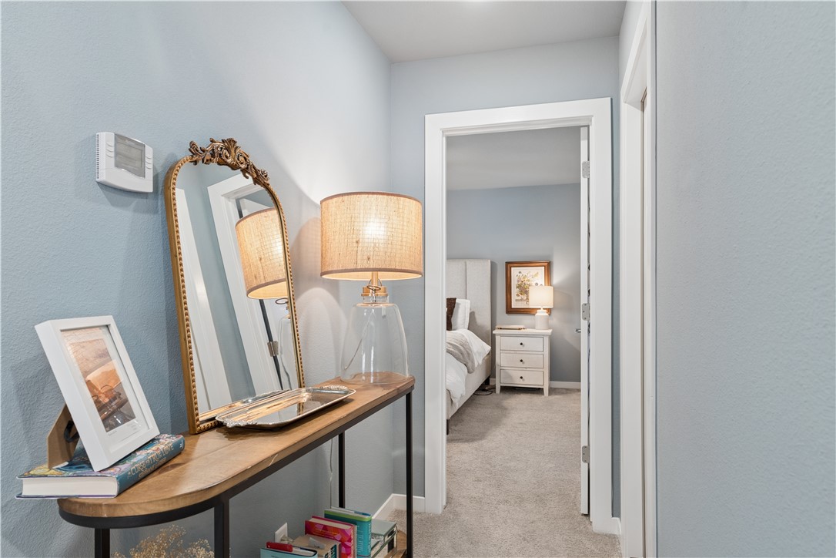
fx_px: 534
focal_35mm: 23
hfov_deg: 76.1
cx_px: 418
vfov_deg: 55.1
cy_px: 279
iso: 800
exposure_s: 1/30
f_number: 8
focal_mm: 23
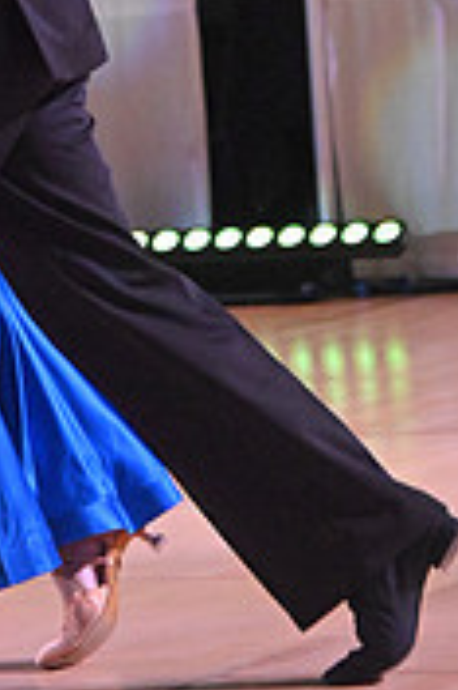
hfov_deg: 4.0
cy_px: -196
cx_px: -37
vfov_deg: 5.9
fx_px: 6615
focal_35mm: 346
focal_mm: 105
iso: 5000
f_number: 7.1
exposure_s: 1/400
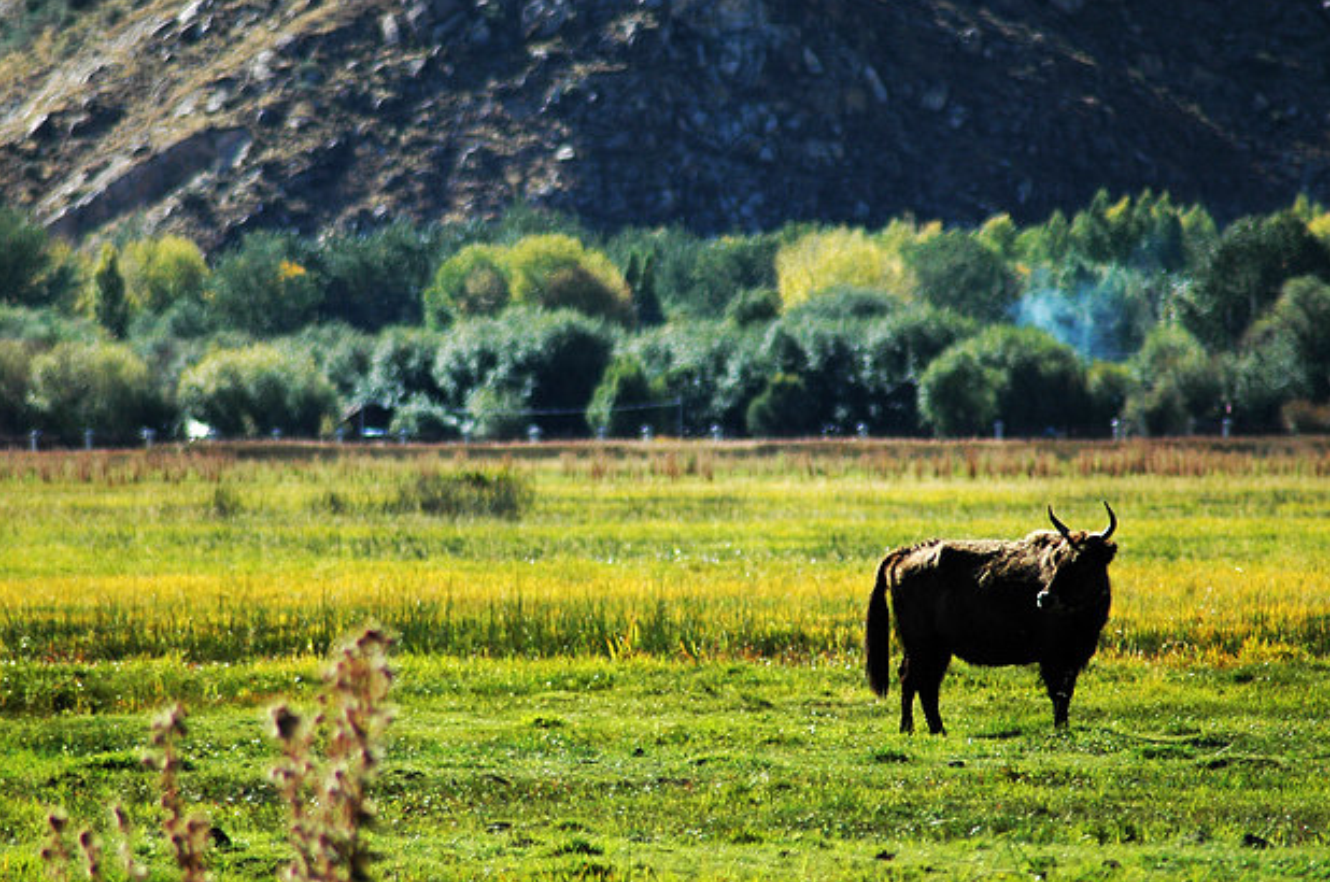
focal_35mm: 510
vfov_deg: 2.7
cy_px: 390
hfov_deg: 4.0
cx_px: 607
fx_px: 18812
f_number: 5.6
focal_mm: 300
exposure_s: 1/1250
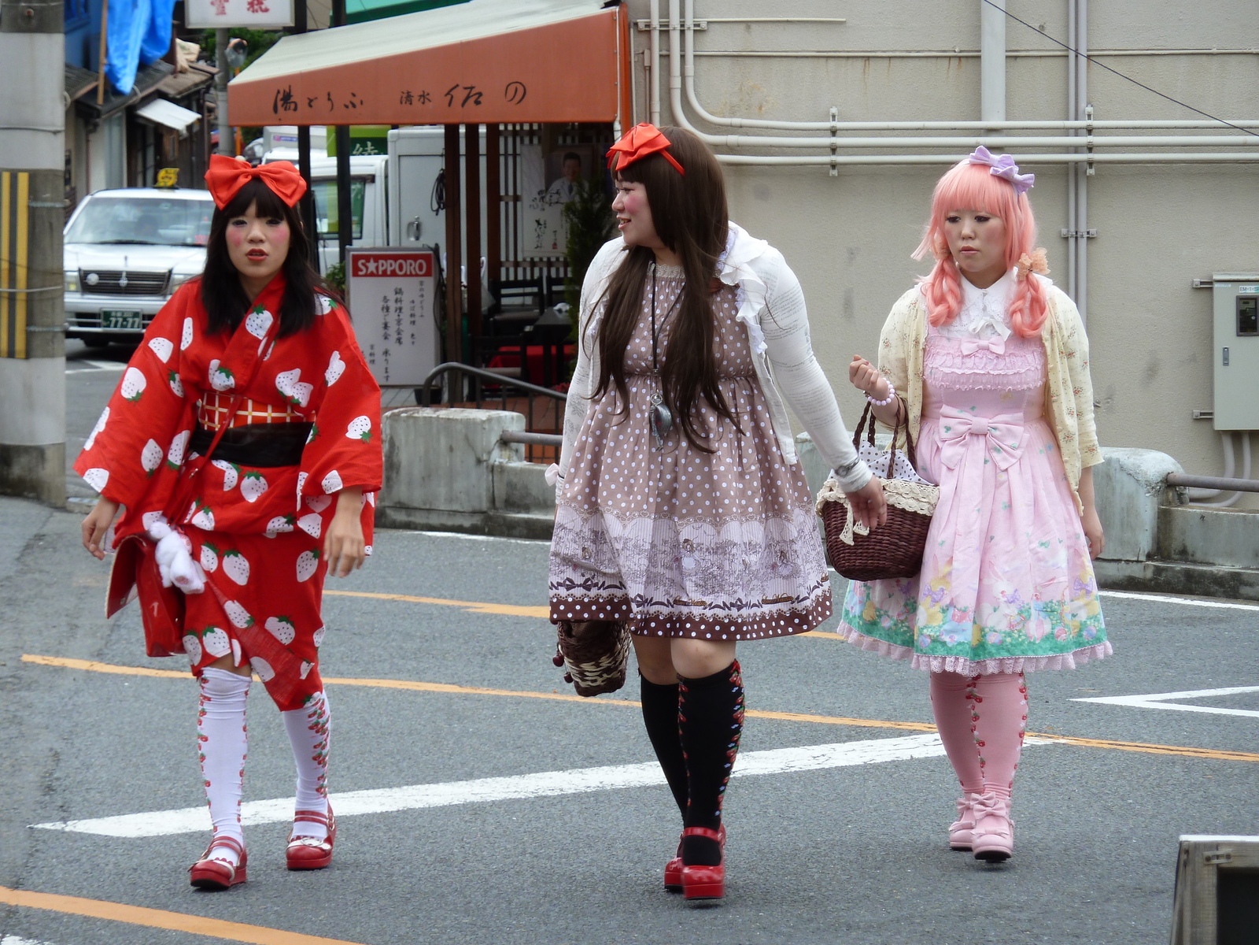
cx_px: 630
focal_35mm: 182
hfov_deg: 10.9
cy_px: 472
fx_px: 6619
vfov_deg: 8.2
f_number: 4.5
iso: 80
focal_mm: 29.9
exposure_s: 1/125
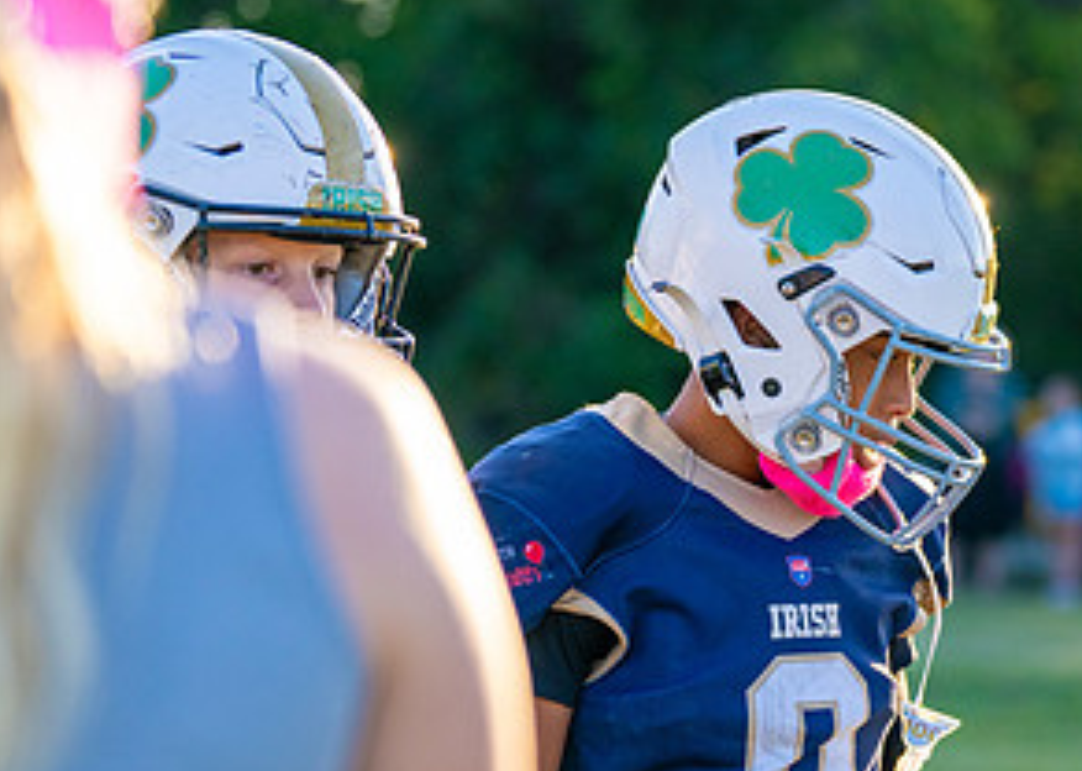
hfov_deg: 10.3
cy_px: 470
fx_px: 5987
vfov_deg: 7.4
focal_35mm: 195
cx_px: 878
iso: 640
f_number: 2.8
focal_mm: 85
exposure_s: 1/2500
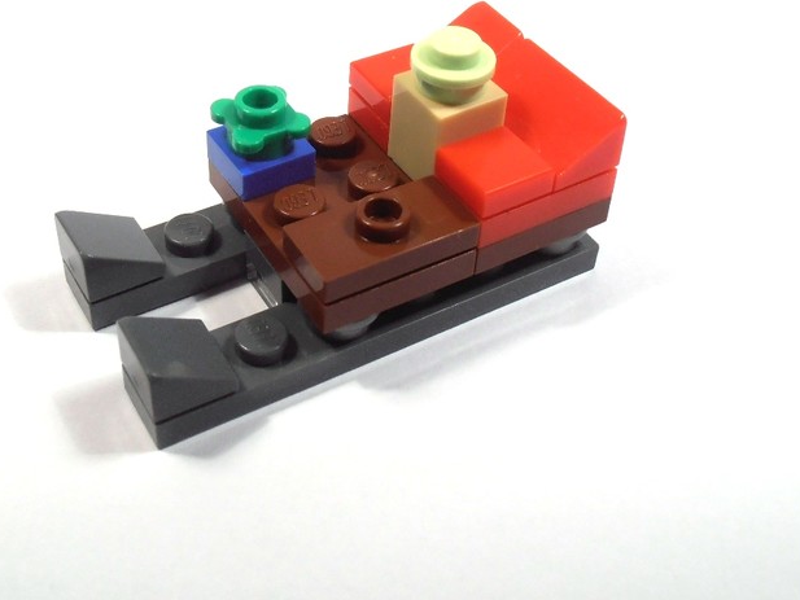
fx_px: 1248
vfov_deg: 26.9
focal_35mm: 54
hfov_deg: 35.5
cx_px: 340
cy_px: 208
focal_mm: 6.61
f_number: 3.9
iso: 80
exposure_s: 1/60
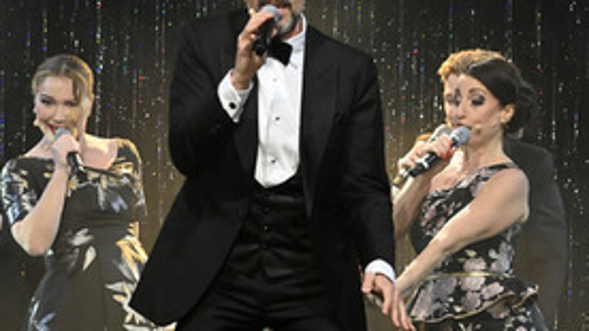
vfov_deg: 5.3
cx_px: 255
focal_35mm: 231
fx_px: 3606
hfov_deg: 9.3
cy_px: 194
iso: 8000
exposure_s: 1/320
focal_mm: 135
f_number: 6.3
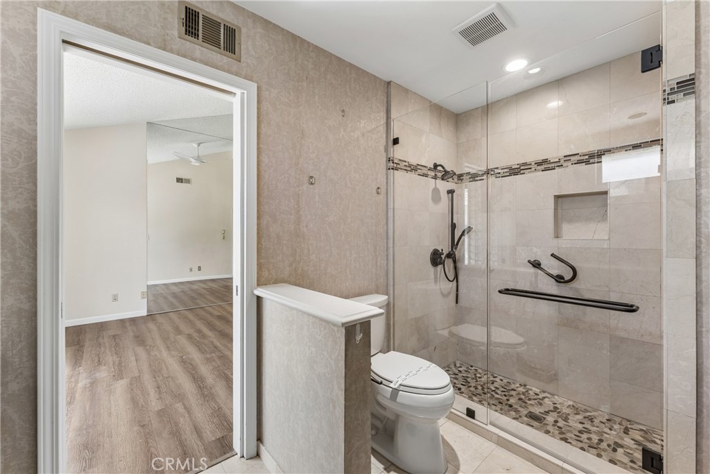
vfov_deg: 81.2
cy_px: 237
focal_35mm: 14
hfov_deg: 104.2
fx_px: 276
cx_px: 355
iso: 400
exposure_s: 1/20
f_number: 8
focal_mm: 14
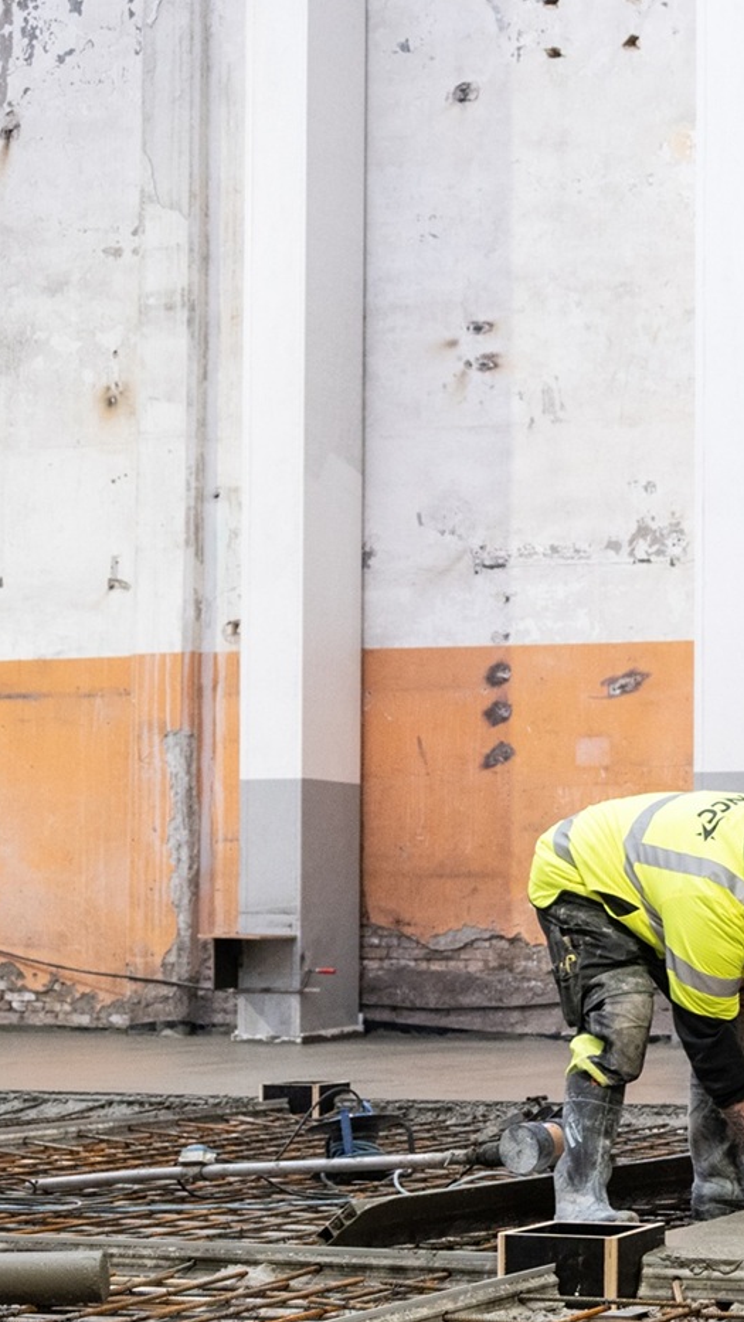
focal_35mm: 81
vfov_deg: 26.1
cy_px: 824
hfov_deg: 14.2
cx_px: 1015
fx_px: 2840
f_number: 5
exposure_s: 1/125
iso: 2500
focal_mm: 38
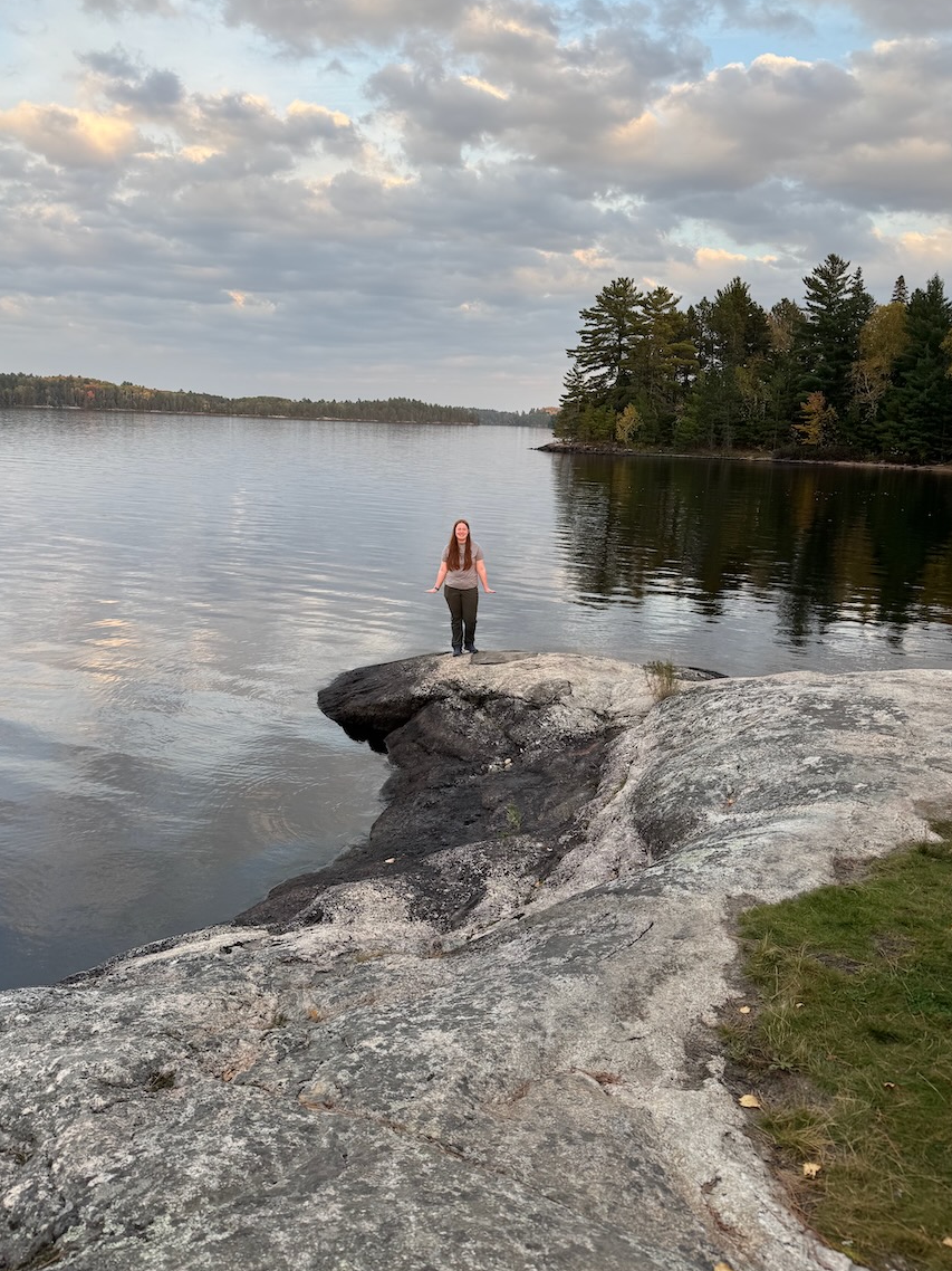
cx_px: 442
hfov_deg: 51.3
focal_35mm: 27
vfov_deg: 65.1
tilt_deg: -7.9
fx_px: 990
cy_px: 564
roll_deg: -2.2
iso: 80
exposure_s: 1/700
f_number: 1.78
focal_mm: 6.76
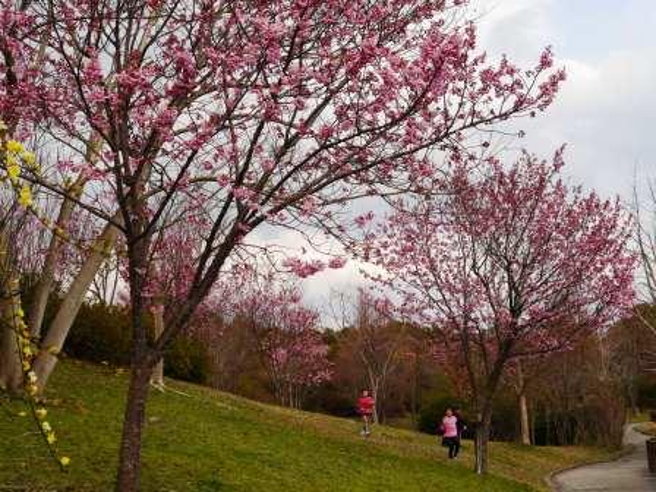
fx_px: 985
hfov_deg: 36.8
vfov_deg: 28.0
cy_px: 246
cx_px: 328
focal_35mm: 52
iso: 160
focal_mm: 26
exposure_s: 1/250
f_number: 7.1
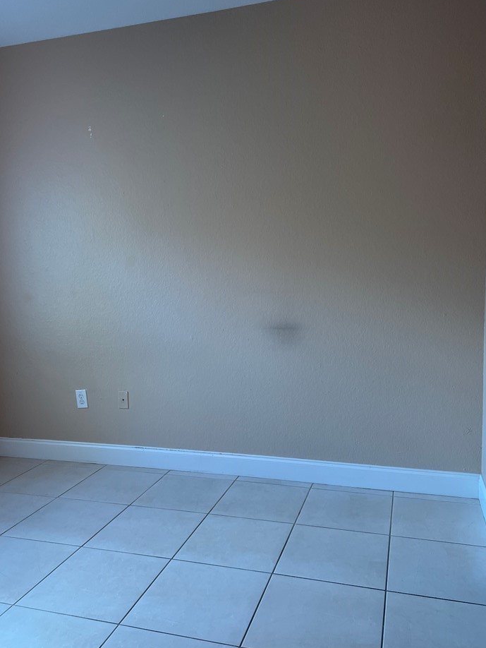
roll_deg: +1.5
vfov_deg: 61.6
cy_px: 323
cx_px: 237
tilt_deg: -4.8
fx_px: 543
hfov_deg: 48.2
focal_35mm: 29
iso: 125
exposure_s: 1/120
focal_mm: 5.7
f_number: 1.5
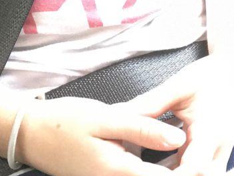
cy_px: 157
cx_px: 138
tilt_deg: -47.3
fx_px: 1128
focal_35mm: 167
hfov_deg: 11.8
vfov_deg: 8.8
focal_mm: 6.6
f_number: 2.8
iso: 400
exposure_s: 1/60
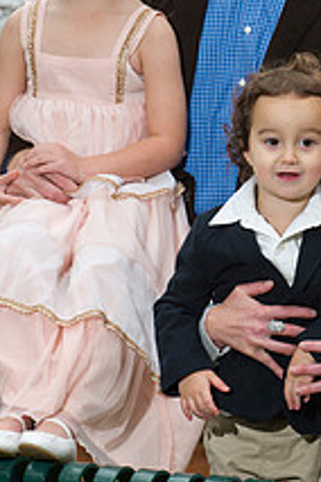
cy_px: 154
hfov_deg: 4.8
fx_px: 3812
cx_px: 229
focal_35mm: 285
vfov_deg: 7.2
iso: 640
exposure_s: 1/250
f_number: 7.1
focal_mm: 135
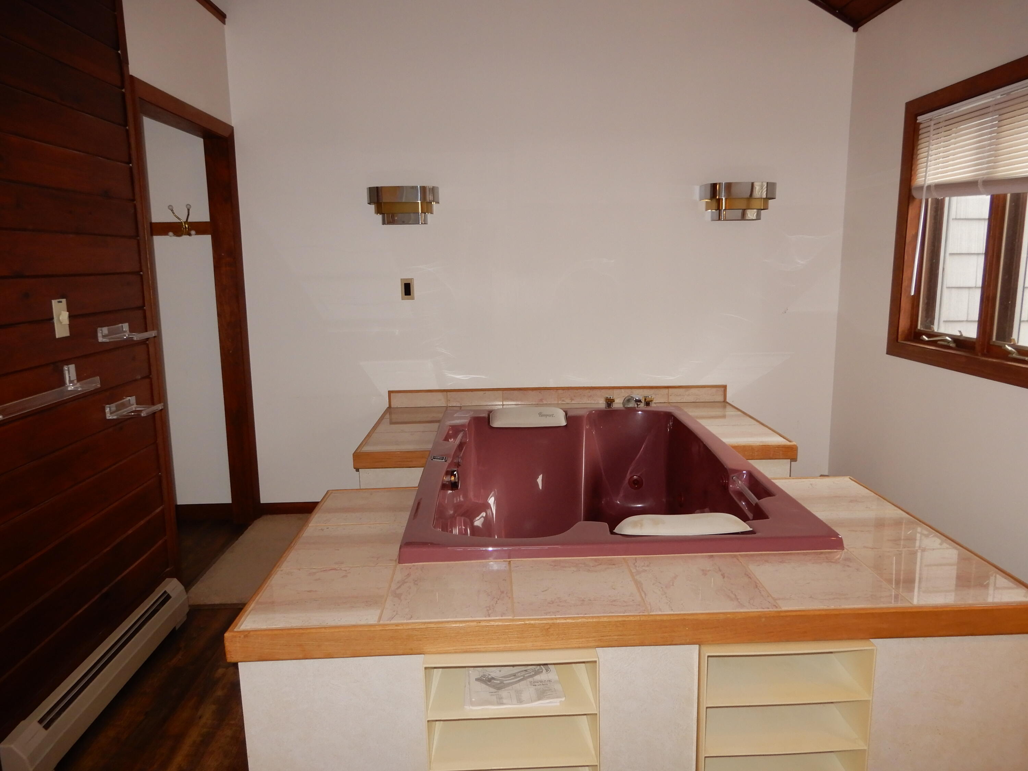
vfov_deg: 56.8
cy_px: 386
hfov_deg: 71.6
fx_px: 713
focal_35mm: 24
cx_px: 514
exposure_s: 1/30
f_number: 3.4
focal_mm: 4.3
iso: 200
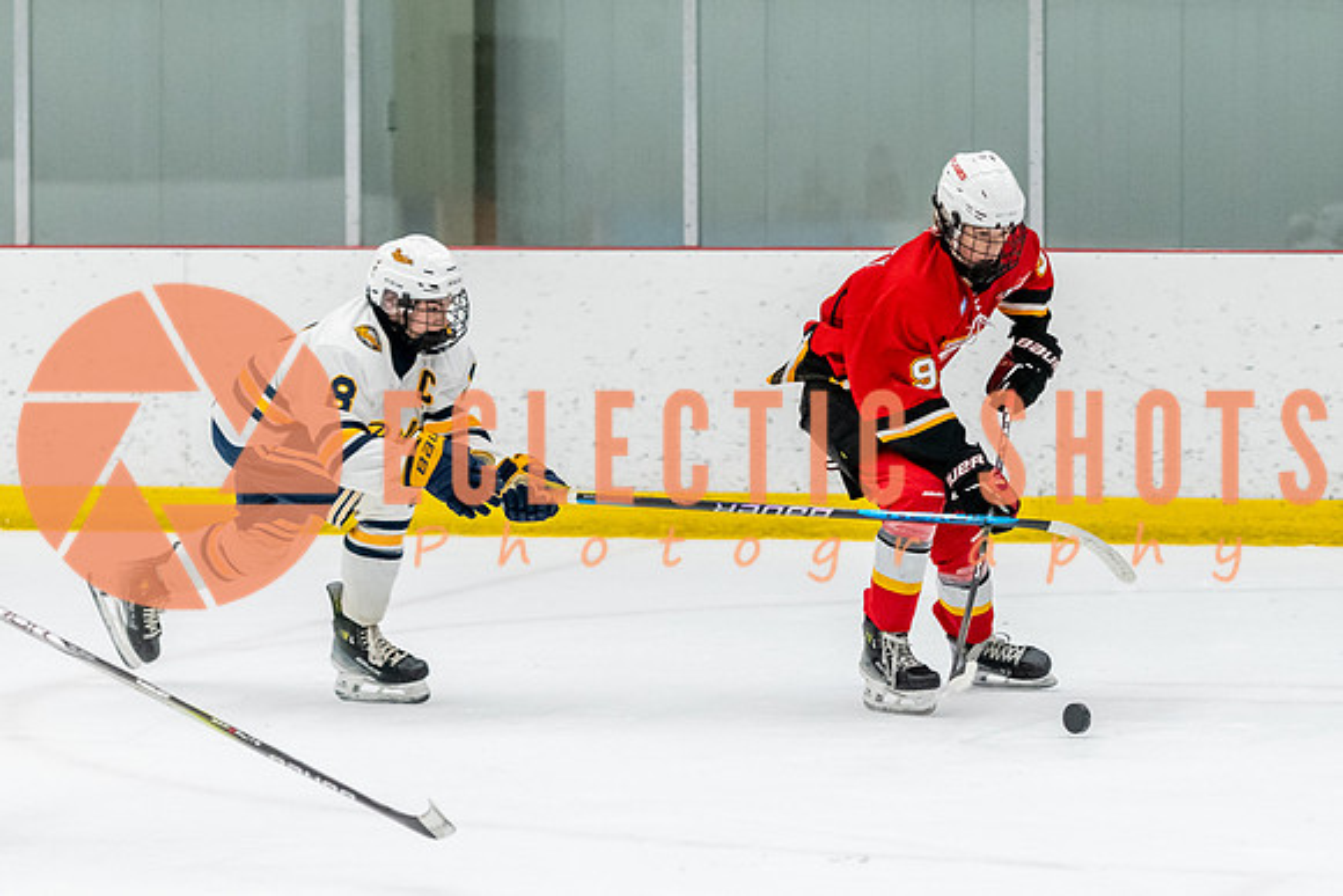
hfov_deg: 9.9
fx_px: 7741
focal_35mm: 207
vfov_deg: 6.6
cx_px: 885
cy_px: 401
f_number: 2.8
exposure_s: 1/800
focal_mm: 100
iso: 3200
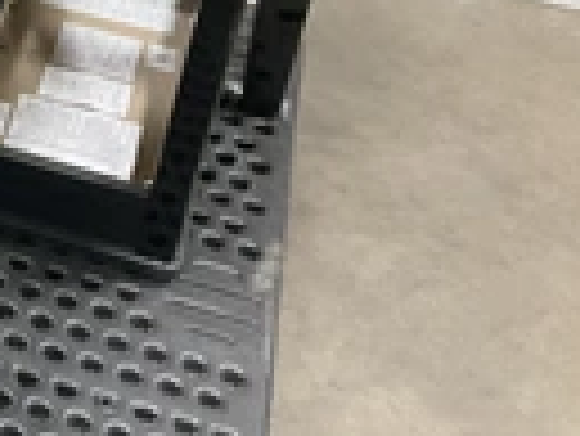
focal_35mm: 90
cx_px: -256
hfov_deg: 19.4
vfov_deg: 16.0
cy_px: -36
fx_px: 1509
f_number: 1.8
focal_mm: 3
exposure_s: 1/30
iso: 500
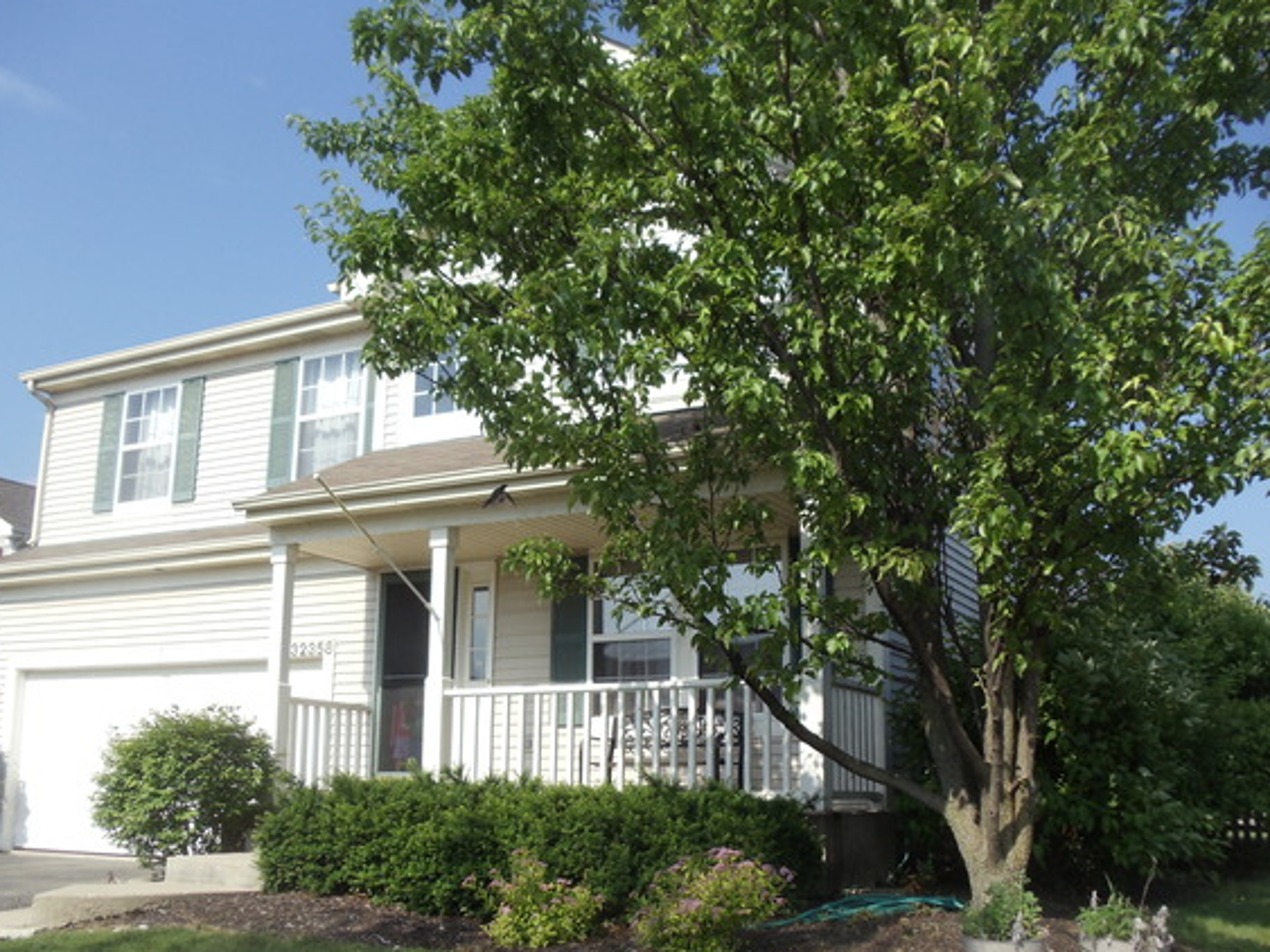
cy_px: 528
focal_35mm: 50
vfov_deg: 29.1
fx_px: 1834
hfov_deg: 38.2
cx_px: 582
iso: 100
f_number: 7.1
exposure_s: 1/250
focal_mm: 6
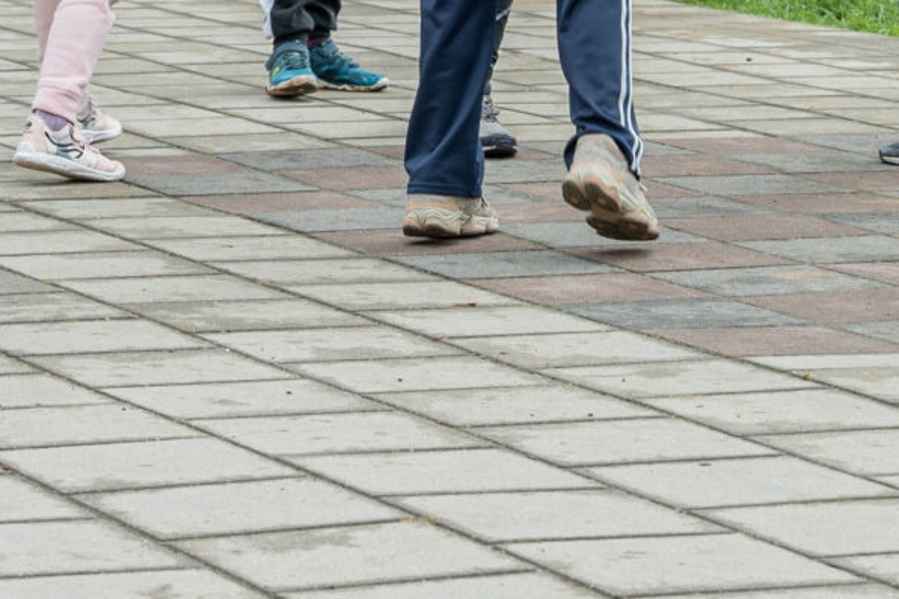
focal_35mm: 189
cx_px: 573
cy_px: -286
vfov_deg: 7.2
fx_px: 4718
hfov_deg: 10.9
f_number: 5
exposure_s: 1/160
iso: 100
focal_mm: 44
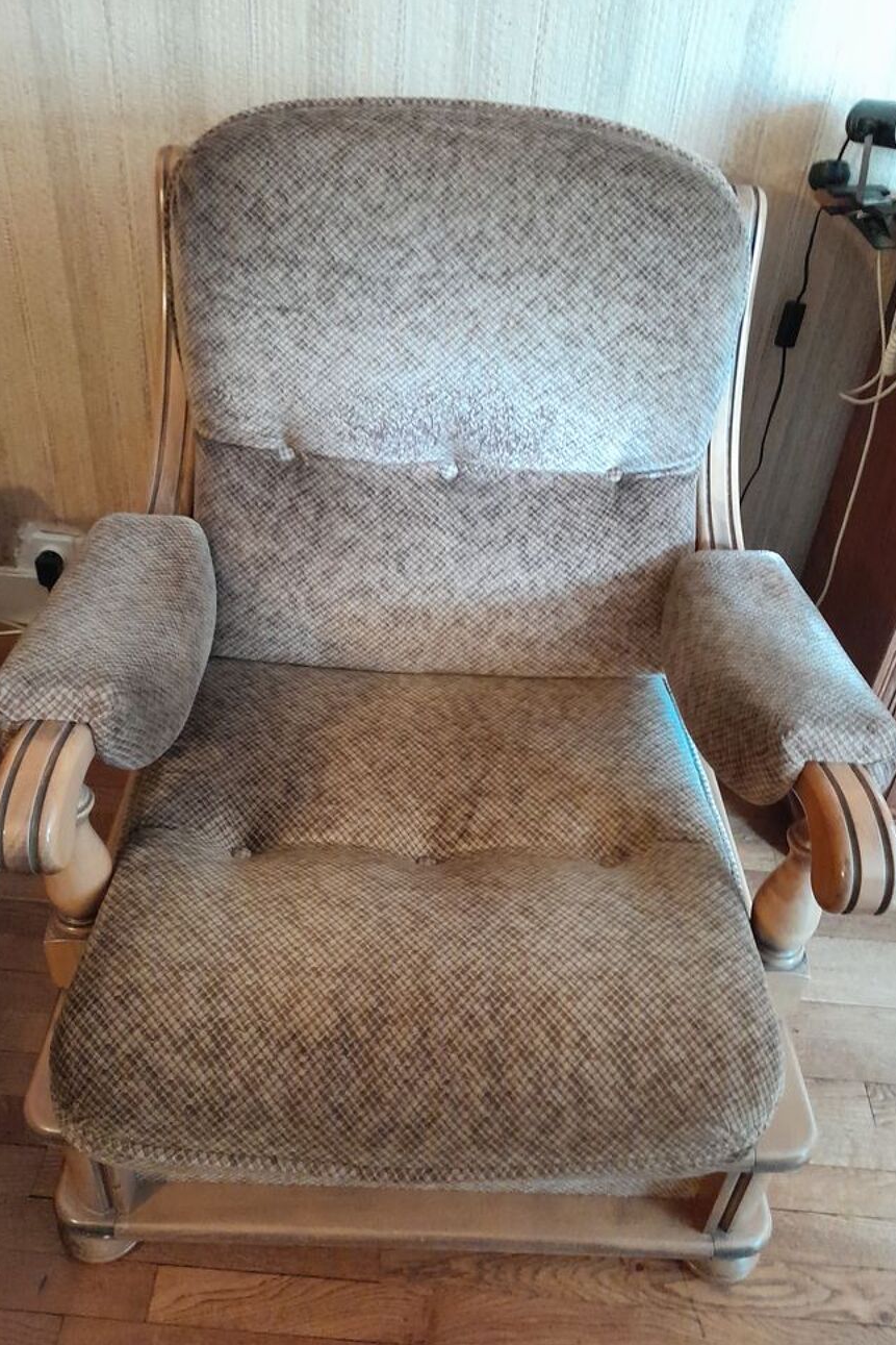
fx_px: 1082
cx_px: 433
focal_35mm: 29
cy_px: 689
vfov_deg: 63.6
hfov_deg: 45.0
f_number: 1.8
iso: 800
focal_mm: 4
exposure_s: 1/10
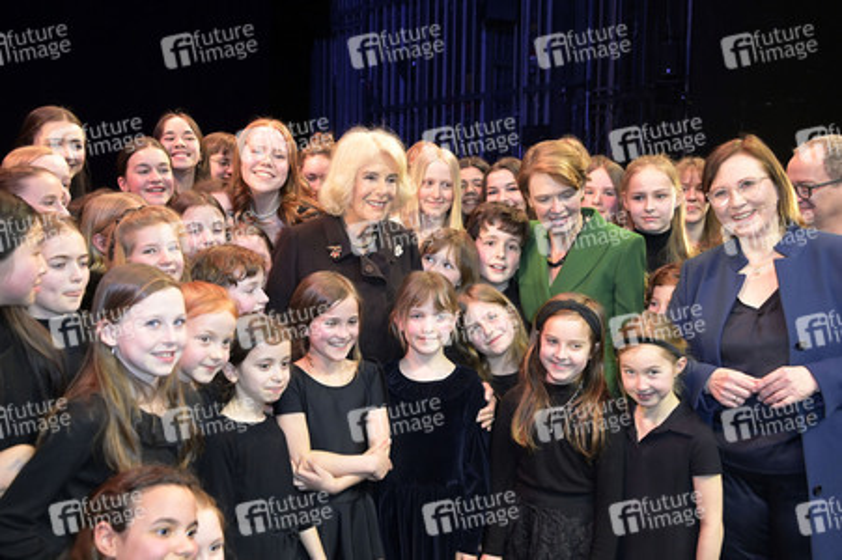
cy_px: 280
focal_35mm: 38
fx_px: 888
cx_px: 421
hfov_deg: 50.7
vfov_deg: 35.0
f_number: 5.6
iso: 5000
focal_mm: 38
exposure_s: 1/200
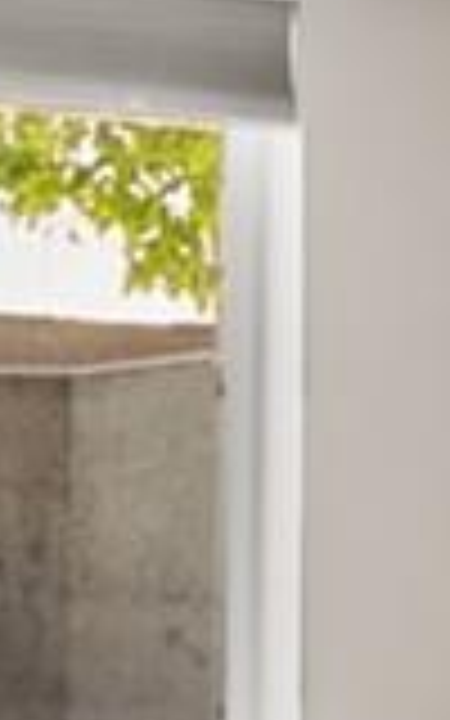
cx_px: 418
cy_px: 817
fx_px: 3198
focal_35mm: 163
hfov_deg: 8.0
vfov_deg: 12.6
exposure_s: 3.2
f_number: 8
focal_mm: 16
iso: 200
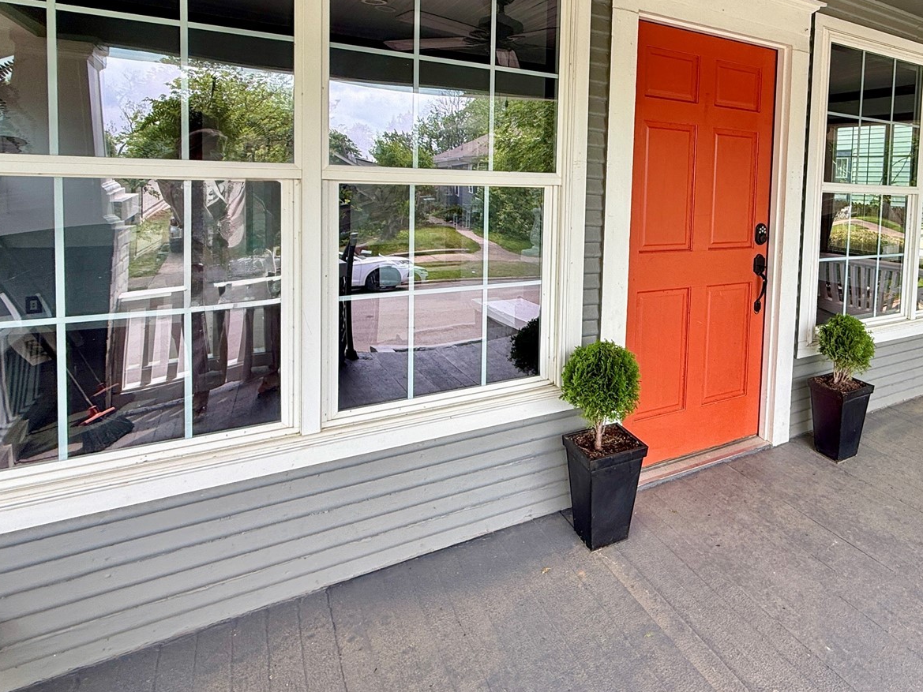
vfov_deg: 57.0
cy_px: 208
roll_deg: -2.2
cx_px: 687
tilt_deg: -2.6
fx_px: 613
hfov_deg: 69.3
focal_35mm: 23
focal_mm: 2.22
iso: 50
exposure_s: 1/185
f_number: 2.2
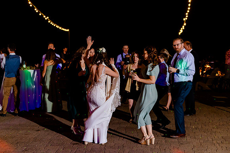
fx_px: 316
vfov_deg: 27.2
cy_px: 71
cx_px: 107
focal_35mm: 50
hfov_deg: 39.9
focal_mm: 45
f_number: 2.8
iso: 2500
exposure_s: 1/125
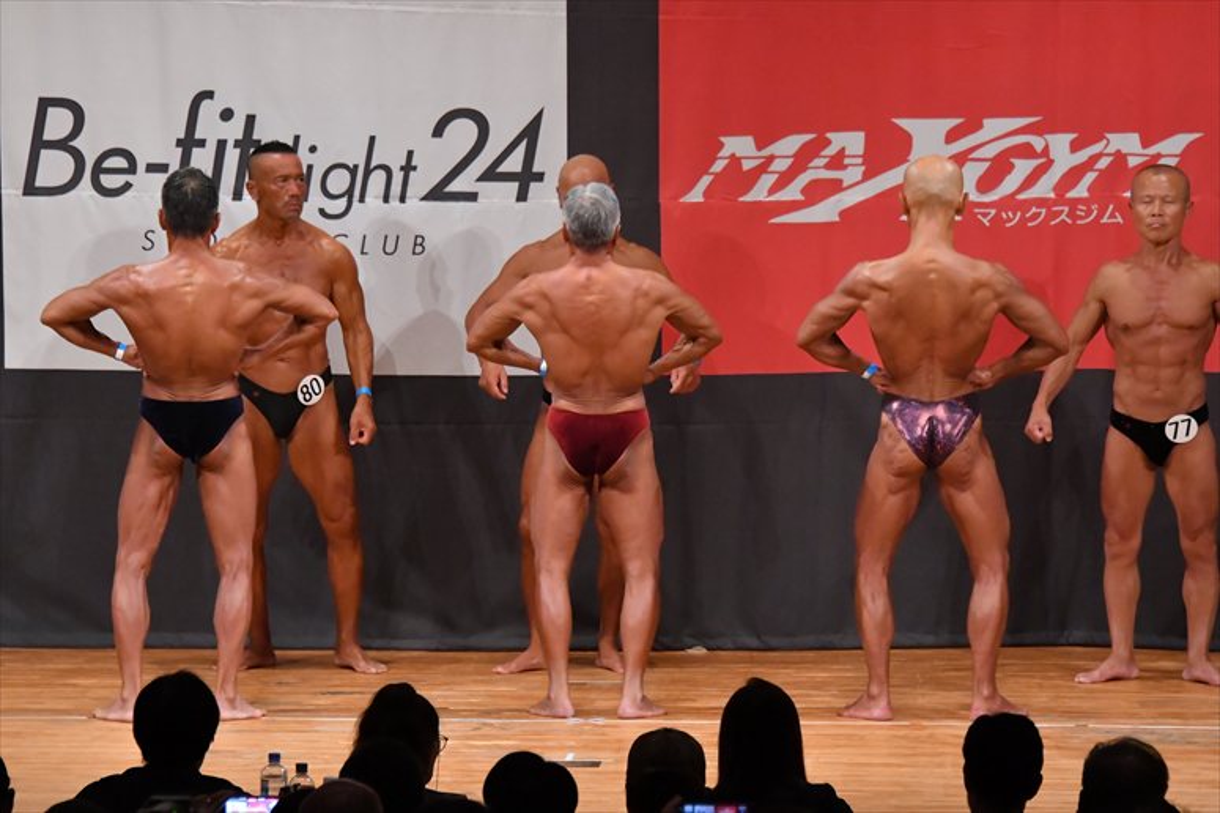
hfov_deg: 9.5
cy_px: 406
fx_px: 7350
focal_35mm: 217
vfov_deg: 6.3
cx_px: 610
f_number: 5.6
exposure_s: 1/400
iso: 7200
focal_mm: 145
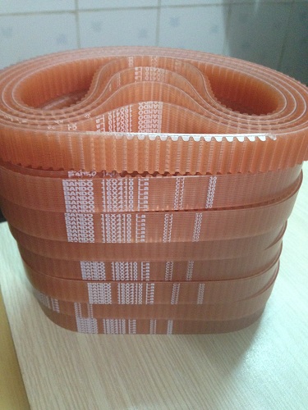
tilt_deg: -36.7
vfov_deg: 55.4
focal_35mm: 33
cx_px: 154
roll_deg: -4.6
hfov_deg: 42.9
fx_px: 391
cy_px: 205
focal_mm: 4.12
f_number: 2.4
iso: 320
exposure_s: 1/20
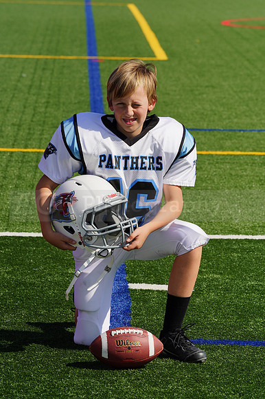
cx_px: 132
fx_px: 2343
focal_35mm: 212
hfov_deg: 6.5
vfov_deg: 9.7
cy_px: 200
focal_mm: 212
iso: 100
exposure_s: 1/250
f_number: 13
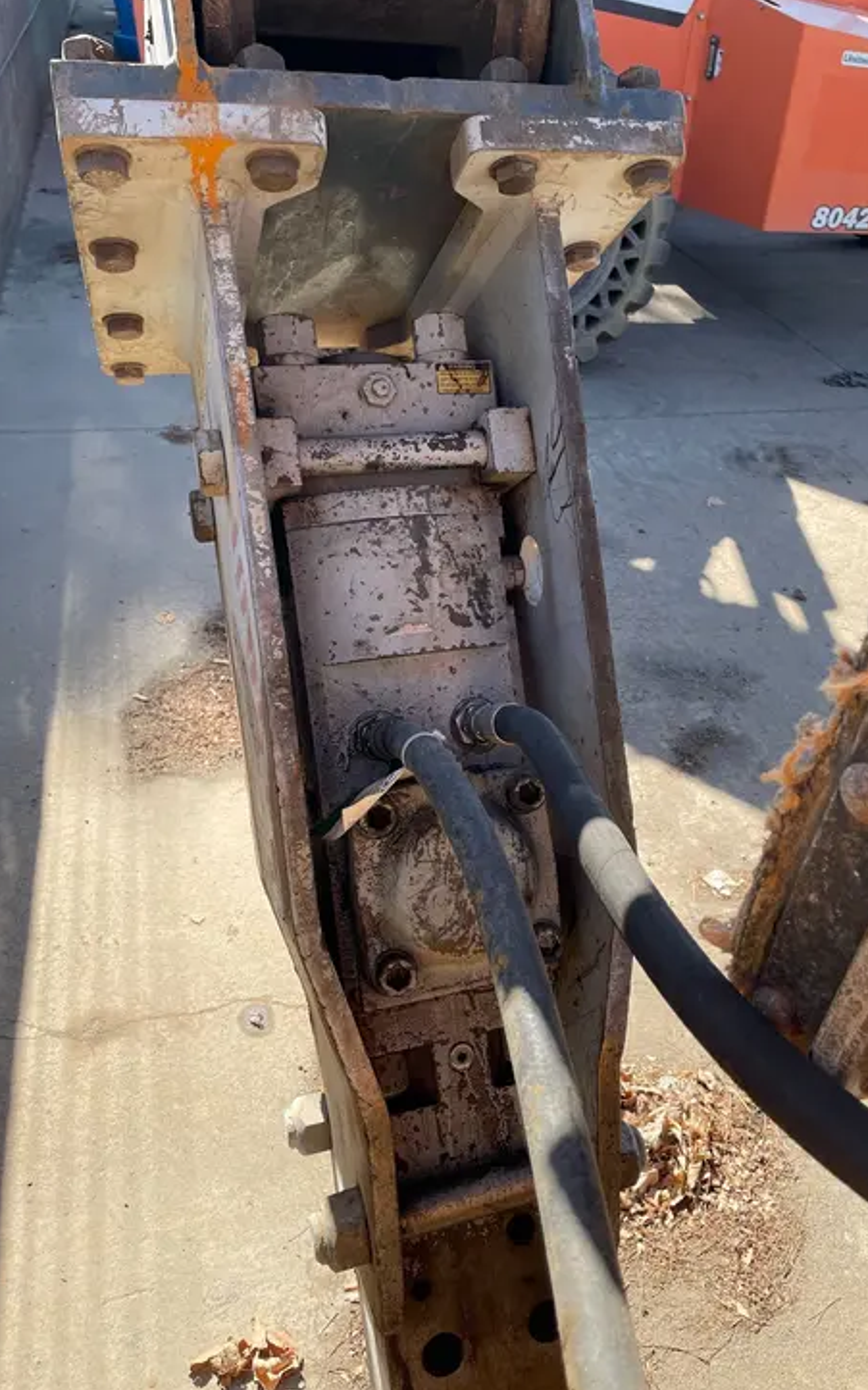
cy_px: 698
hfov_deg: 44.3
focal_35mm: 28
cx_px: 520
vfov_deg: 66.5
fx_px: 1060
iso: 50
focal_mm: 4.2
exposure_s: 1/1276
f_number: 1.6
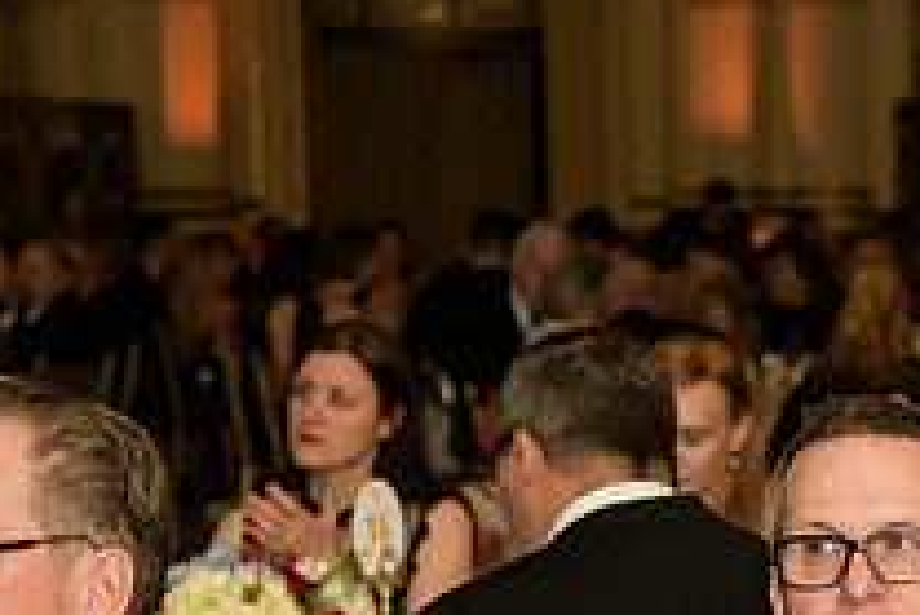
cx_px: 876
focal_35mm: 134
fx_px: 3427
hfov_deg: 15.1
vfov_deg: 10.1
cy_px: 741
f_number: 3.2
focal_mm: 48
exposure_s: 1/125
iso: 1600
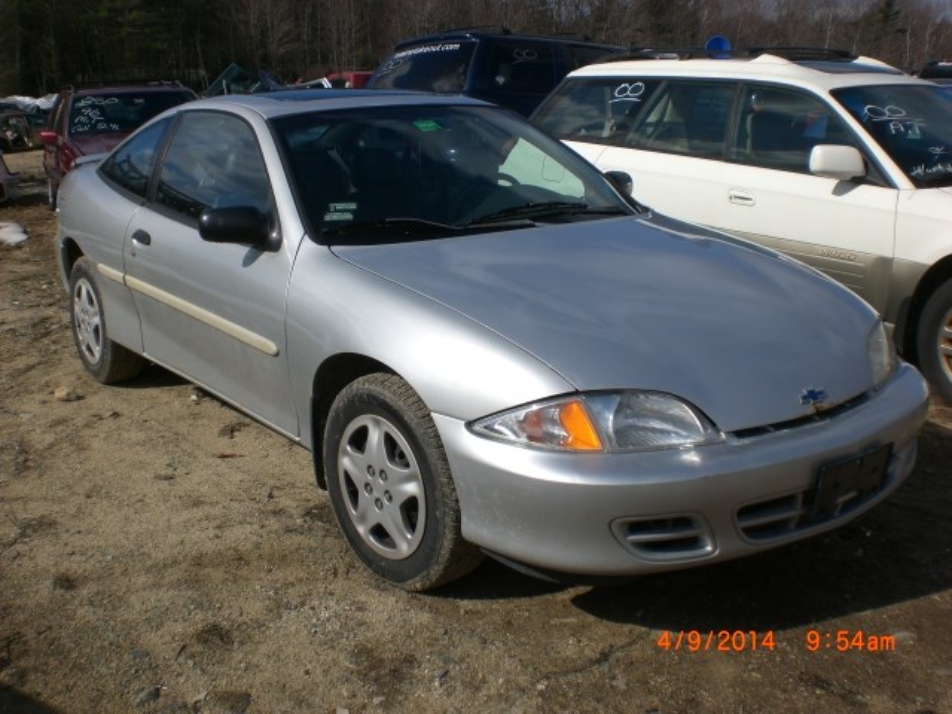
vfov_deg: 37.7
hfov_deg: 49.0
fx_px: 1045
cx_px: 476
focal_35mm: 38
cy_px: 357
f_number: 4.4
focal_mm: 6.3
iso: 50
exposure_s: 1/1000
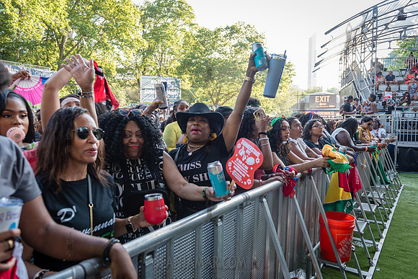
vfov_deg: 48.0
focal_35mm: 27
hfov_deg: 67.4
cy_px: 140
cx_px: 209
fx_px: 314
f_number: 3.5
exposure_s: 1/200
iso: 400
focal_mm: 27
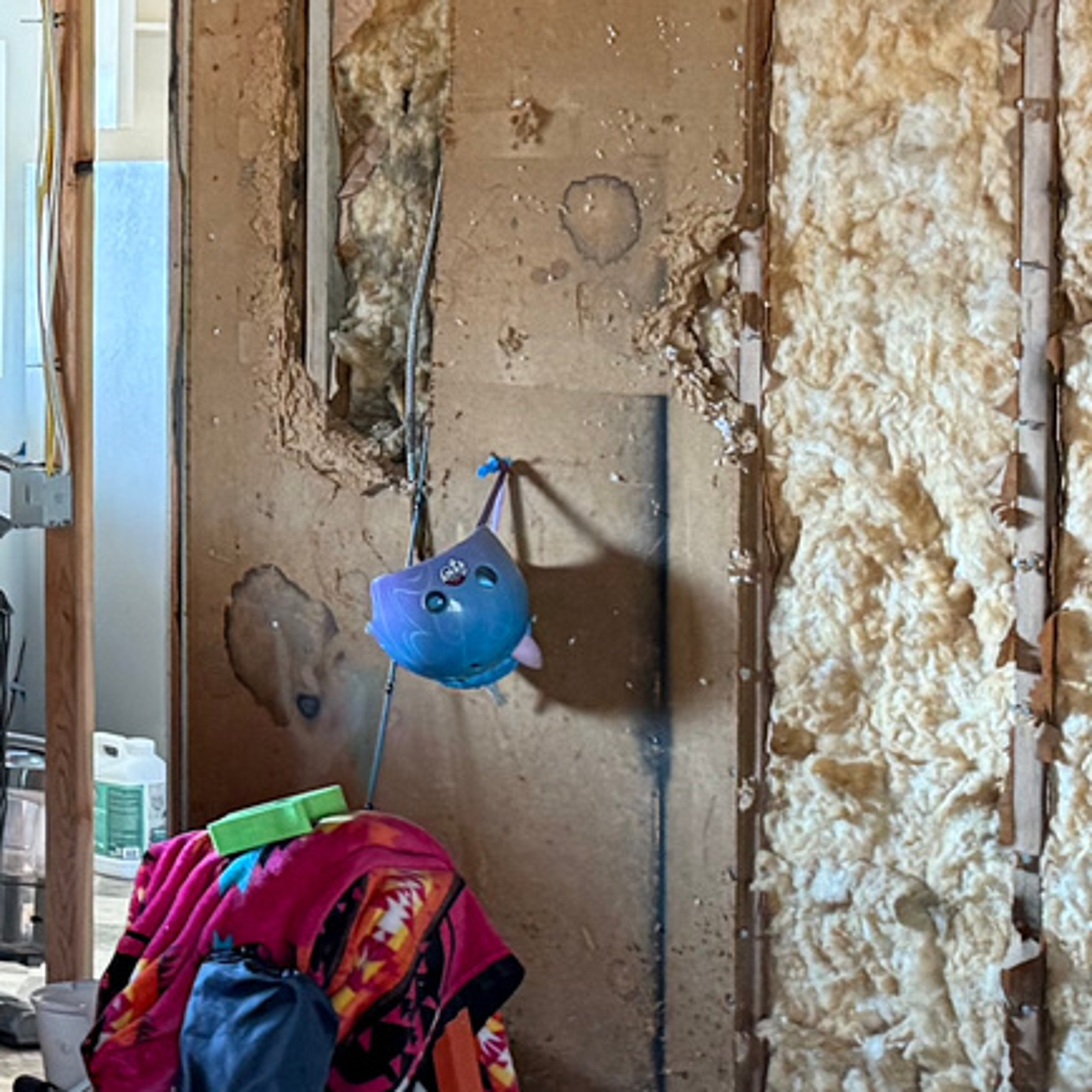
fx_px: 3569
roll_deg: -0.5
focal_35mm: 100
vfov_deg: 17.3
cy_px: 237
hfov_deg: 15.7
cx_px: -642
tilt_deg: +0.3
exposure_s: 1/60
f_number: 1.78
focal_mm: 6.76
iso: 320
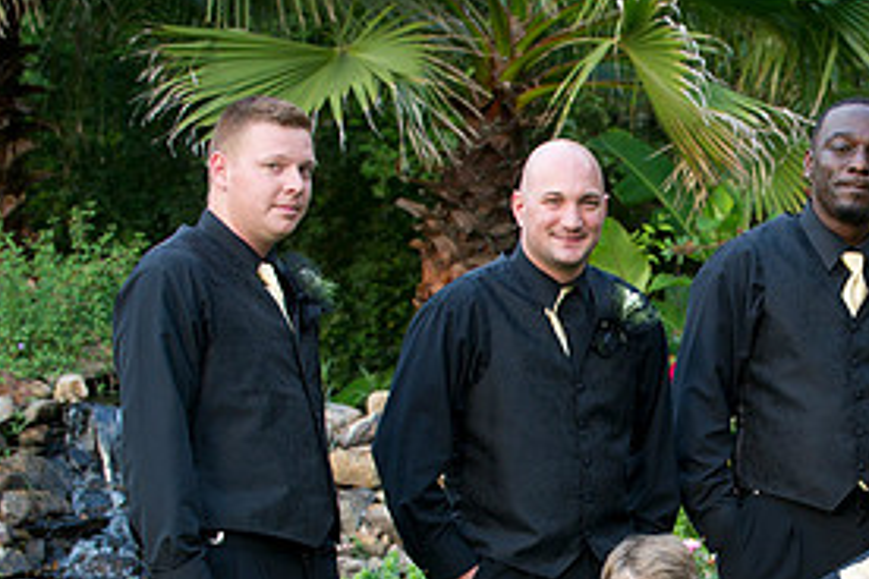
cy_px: 538
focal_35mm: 168
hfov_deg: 12.1
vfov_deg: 8.1
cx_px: 787
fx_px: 4055
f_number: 5
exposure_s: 1/200
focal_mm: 80
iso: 800
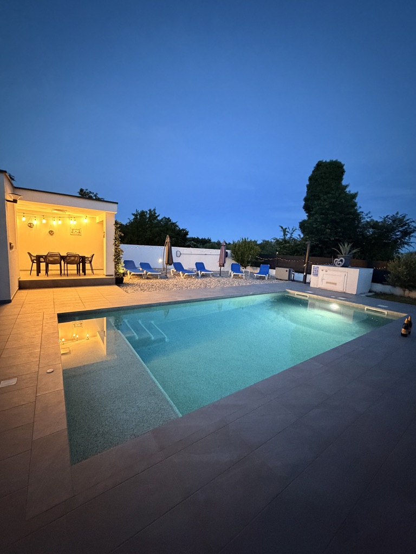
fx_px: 224
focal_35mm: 14
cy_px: 277
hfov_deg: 85.7
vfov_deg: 102.1
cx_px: 208
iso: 1000
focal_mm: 2.22
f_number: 2.2
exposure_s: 1/33
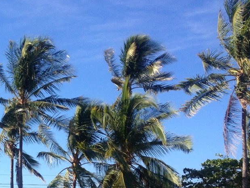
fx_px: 650
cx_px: -12
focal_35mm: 90
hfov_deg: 20.9
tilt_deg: -0.2
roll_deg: -0.2
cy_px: 200
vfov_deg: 16.0
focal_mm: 4.28
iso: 50
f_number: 2.4
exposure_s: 1/1346
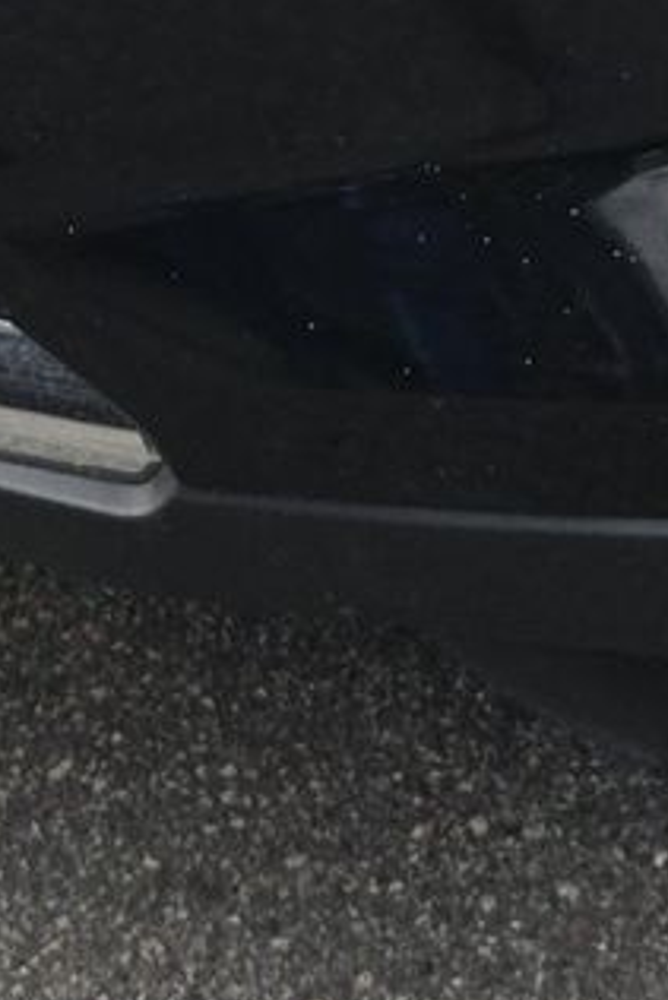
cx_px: 541
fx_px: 3364
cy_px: -699
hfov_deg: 11.3
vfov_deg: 15.1
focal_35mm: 121
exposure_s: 1/4055
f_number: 1.4
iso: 63
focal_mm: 6.5
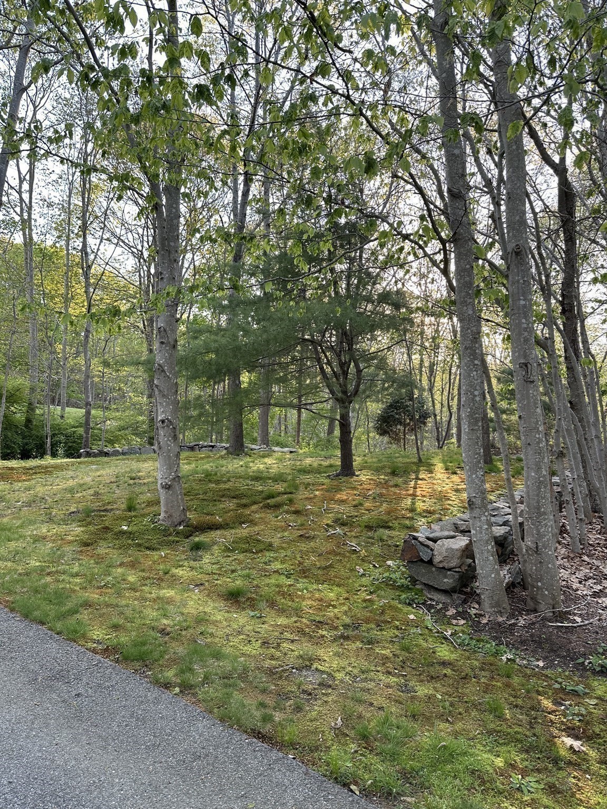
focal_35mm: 24
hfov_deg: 56.8
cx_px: 304
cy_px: 404
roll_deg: -0.3
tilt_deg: +2.3
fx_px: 561
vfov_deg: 71.6
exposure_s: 1/167
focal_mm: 6.86
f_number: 1.78
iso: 80
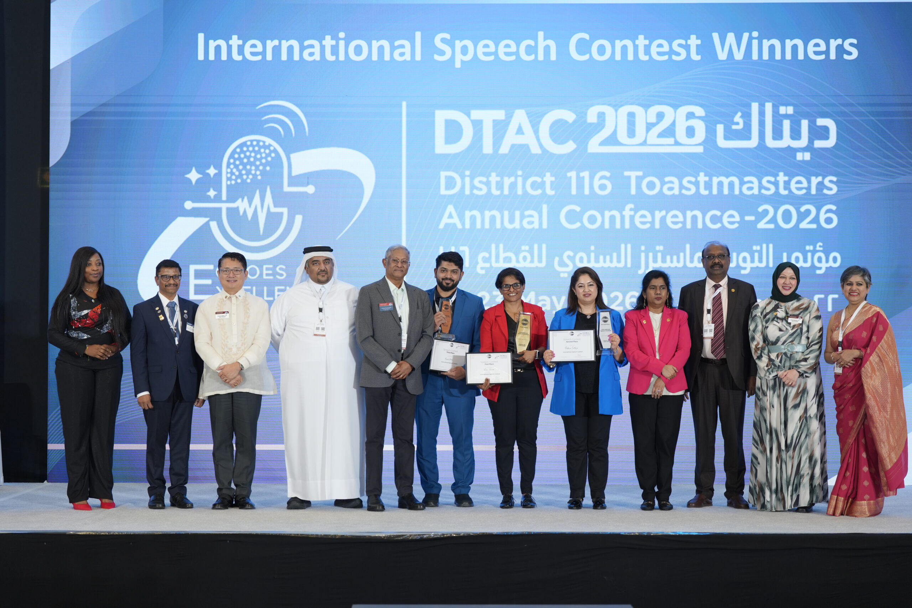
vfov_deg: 19.5
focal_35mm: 70
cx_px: 456
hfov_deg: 28.8
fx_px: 1773
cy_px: 304
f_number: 2.8
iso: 640
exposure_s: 1/125
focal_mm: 70
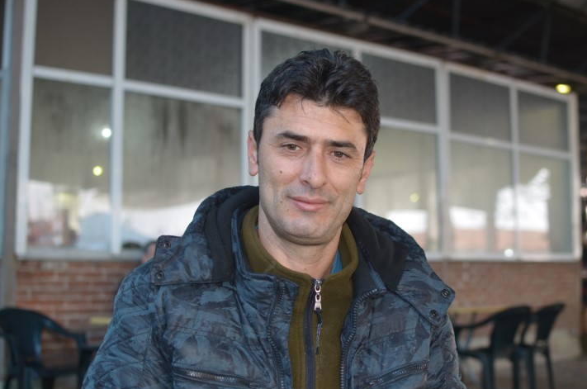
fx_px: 871
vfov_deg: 25.2
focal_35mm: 54
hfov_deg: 37.3
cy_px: 196
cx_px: 298
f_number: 2.8
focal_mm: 35
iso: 560
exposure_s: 1/60
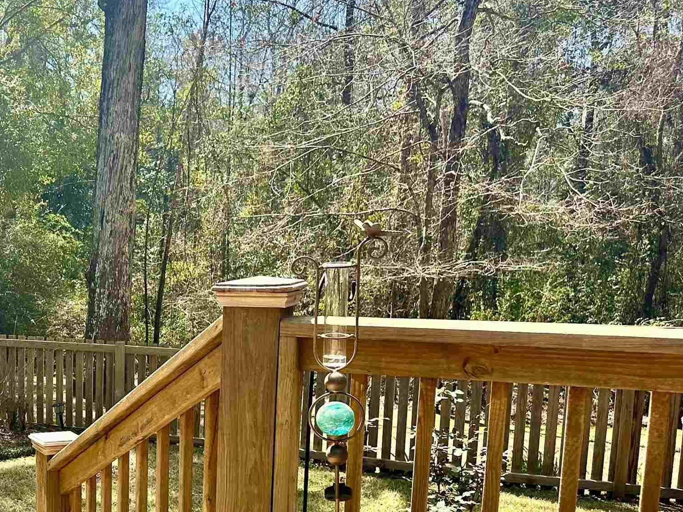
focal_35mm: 49
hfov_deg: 35.1
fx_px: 967
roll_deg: +0.7
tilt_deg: -8.3
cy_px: 382
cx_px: -10
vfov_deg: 29.2
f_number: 1.78
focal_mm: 6.86
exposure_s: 1/2110
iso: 80
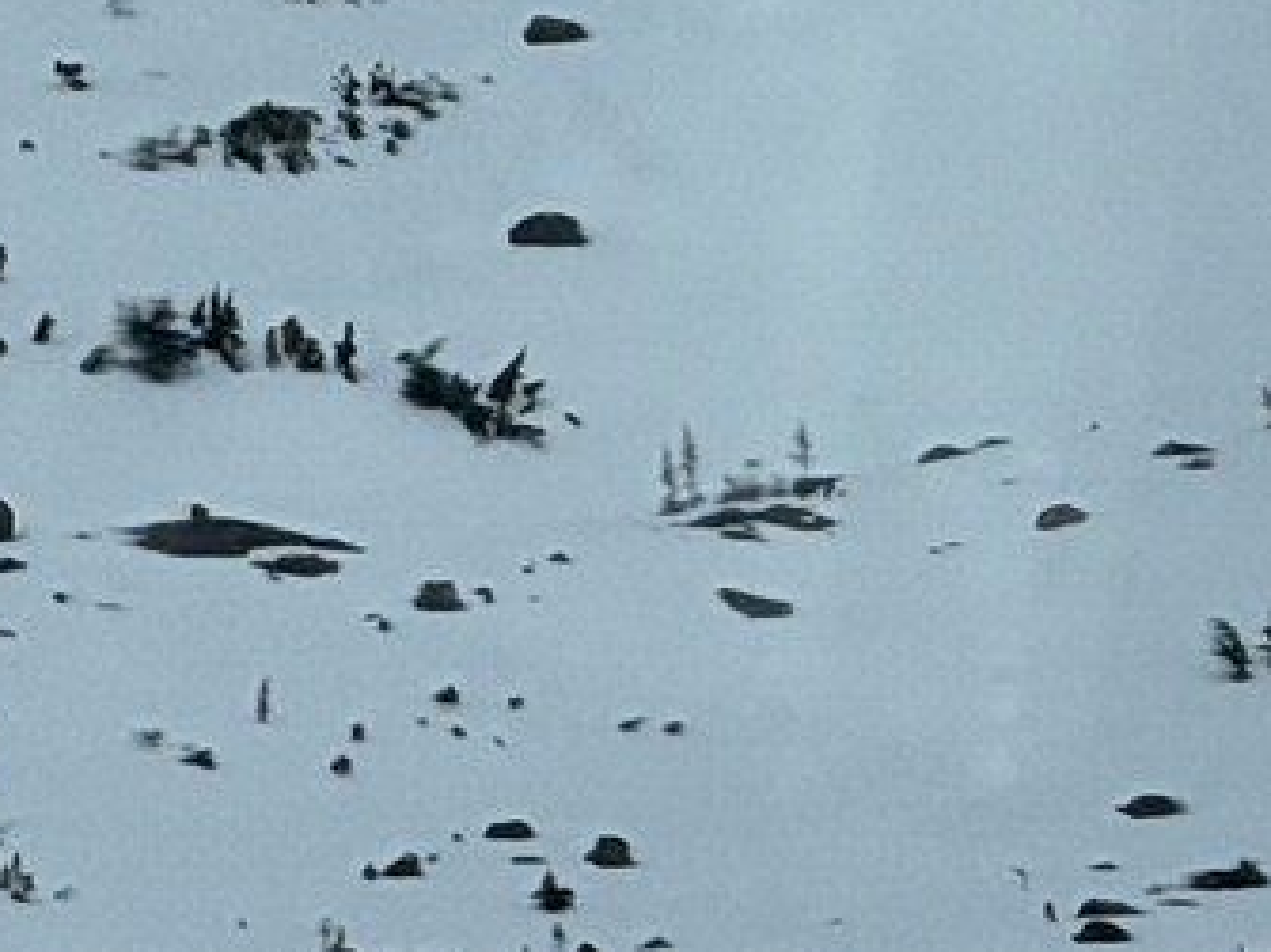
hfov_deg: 2.7
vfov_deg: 2.0
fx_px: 26941
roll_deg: +1.3
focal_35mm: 734
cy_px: -690
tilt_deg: +6.3
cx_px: 2682
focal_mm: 15.66
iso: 50
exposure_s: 1/621
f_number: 2.8
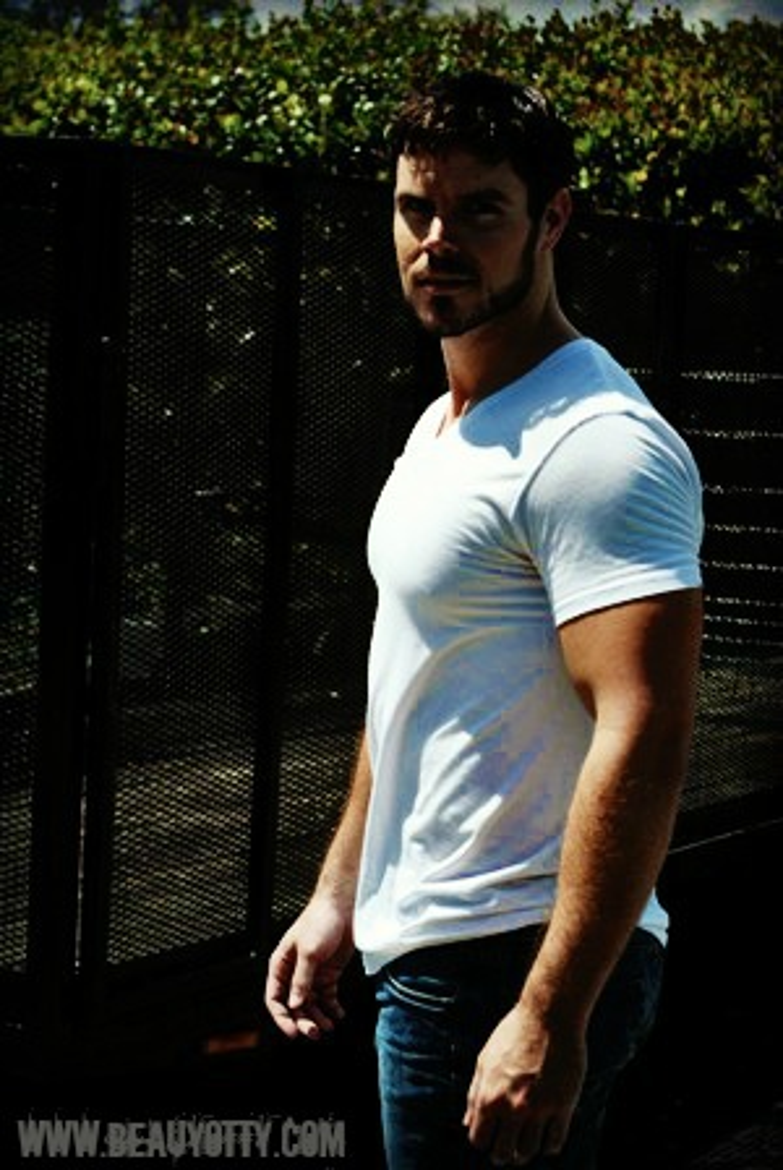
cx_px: 392
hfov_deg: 16.6
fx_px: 2683
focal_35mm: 82
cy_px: 585
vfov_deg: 24.6
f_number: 5.6
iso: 200
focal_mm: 55
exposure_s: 1/1000
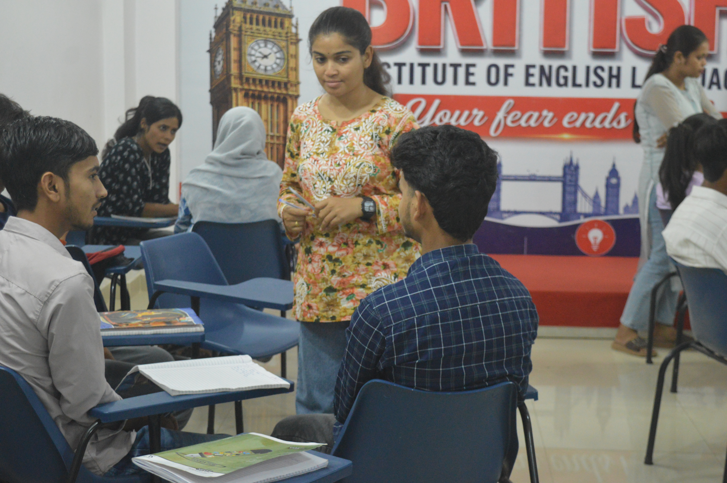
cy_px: 242
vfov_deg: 22.6
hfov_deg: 33.4
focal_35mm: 60
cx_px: 364
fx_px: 1211
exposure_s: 1/60
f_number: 4.8
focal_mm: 40
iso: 2500
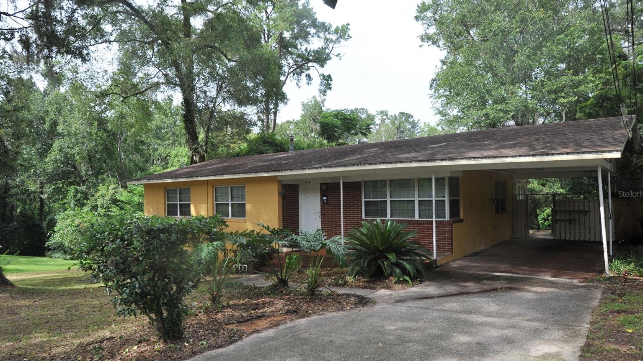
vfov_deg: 47.6
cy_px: 194
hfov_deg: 76.3
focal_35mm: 24
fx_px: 409
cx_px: 320
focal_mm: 22
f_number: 9
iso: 200
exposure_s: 1/160
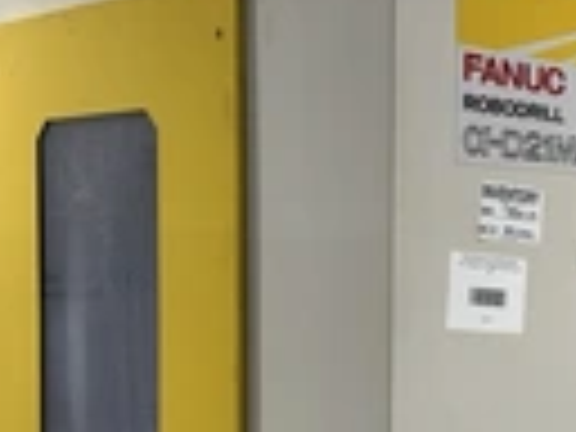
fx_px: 1248
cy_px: 320
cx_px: 464
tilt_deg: -3.7
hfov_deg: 25.5
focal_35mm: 75
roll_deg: -0.9
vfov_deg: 19.5
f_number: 1.78
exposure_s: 1/120
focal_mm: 6.76
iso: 100
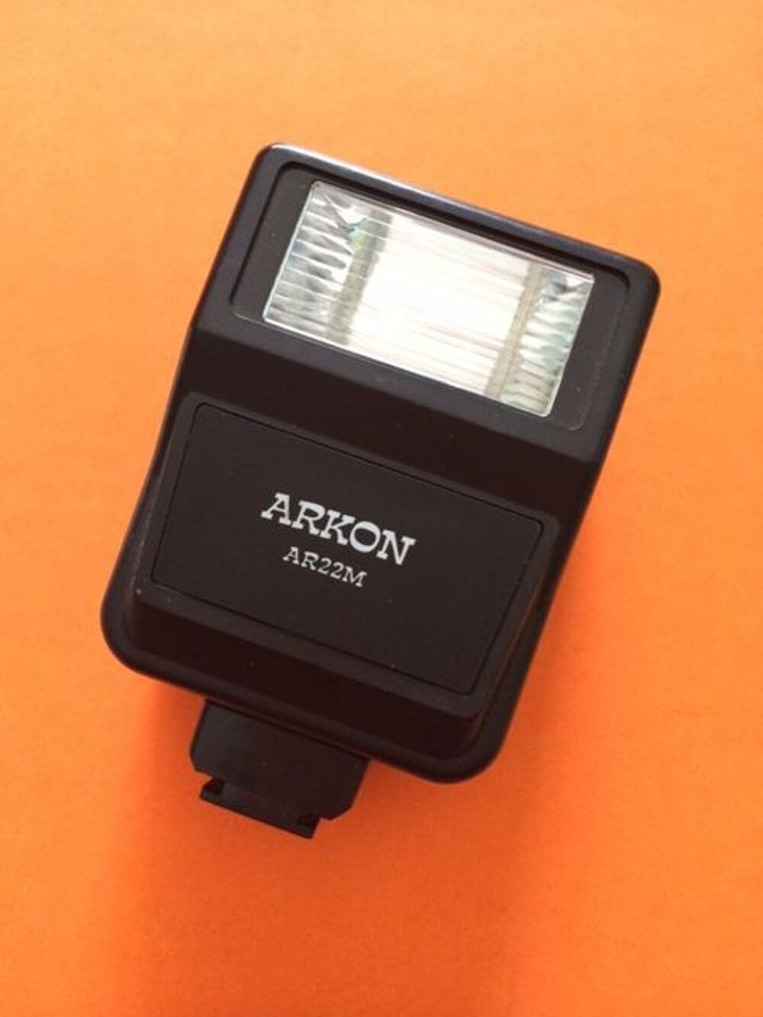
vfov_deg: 60.0
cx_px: 382
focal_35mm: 30
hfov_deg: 46.8
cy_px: 508
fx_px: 882
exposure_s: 1/30
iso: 250
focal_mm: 4.12
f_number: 2.2
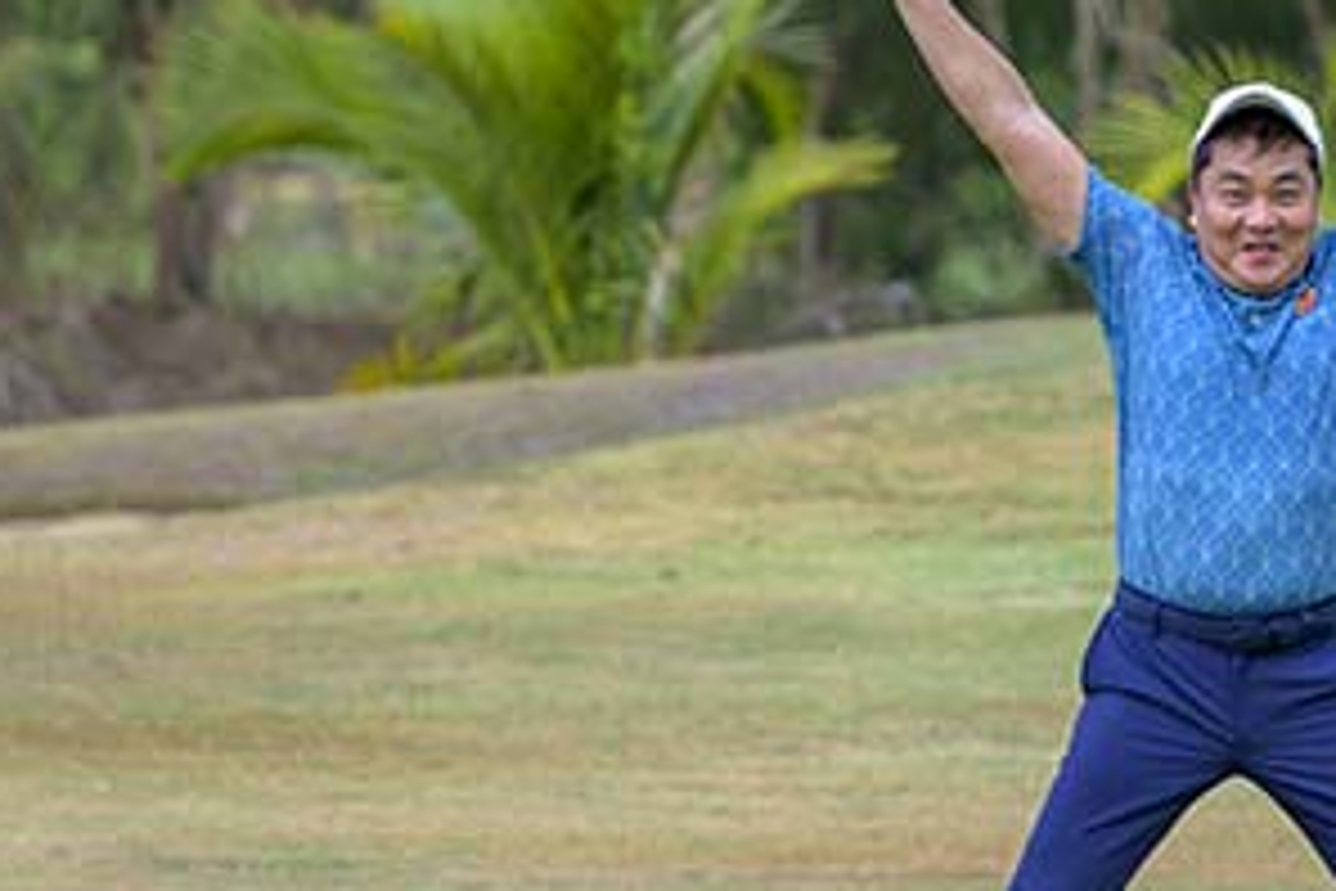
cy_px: 324
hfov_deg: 4.7
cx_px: 1197
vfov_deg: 3.2
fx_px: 16179
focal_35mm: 436
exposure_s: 1/3200
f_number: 2.8
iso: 250
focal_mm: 135
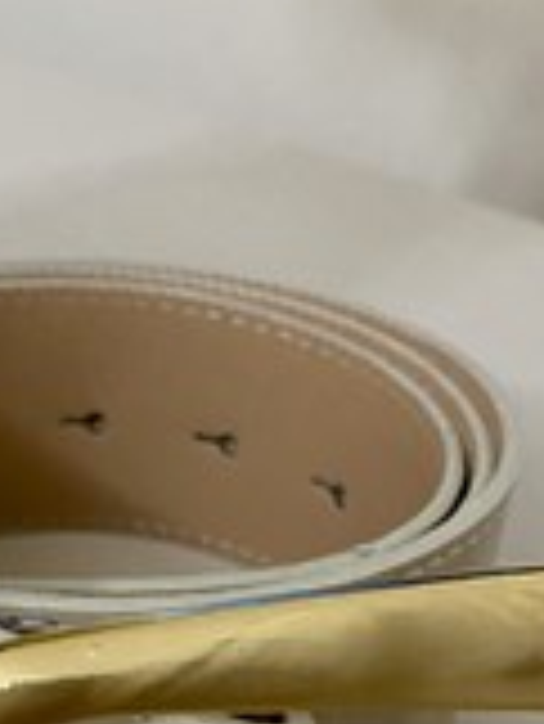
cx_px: 144
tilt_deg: -39.5
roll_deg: -8.1
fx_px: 1339
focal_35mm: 64
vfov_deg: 27.6
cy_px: 798
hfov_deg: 22.8
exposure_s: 1/33
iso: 500
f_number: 1.8
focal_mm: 4.25
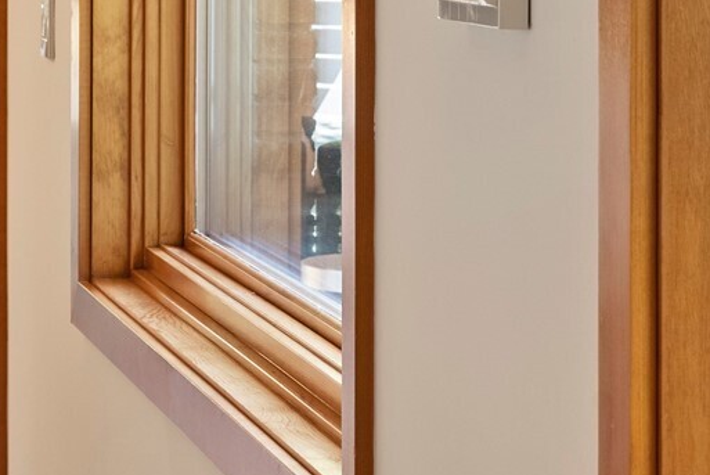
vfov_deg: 7.7
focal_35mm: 178
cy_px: -39
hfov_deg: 11.0
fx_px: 3513
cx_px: -398
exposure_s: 1
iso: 400
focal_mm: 53.9
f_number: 11
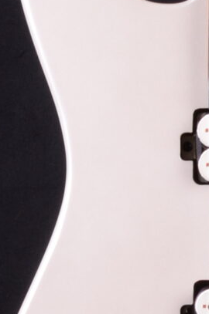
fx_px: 2307
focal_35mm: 264
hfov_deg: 5.2
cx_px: 266
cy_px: -203
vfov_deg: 7.6
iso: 200
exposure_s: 1/200
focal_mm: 28
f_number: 13
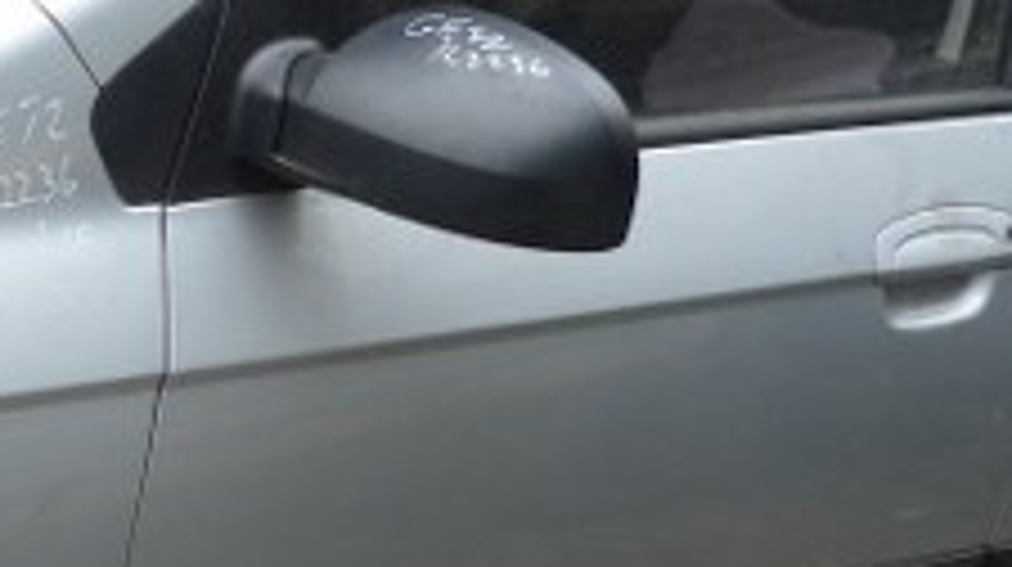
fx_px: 2600
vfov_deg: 12.4
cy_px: 198
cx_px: -27
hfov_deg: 21.2
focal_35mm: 97
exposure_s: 1/80
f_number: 2.8
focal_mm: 4.5
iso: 80
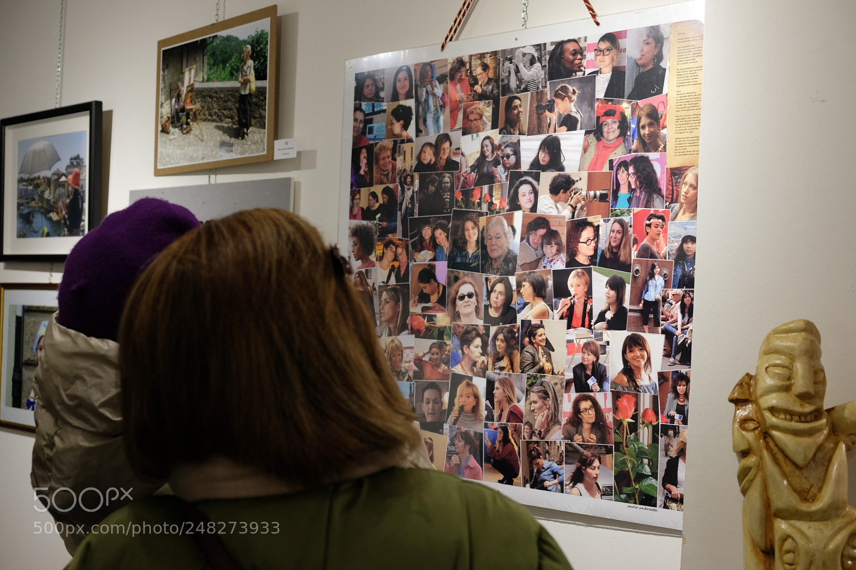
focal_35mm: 42
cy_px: 285
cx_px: 428
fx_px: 998
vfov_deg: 31.9
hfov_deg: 46.4
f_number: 3.6
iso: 1000
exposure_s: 1/60
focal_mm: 27.7
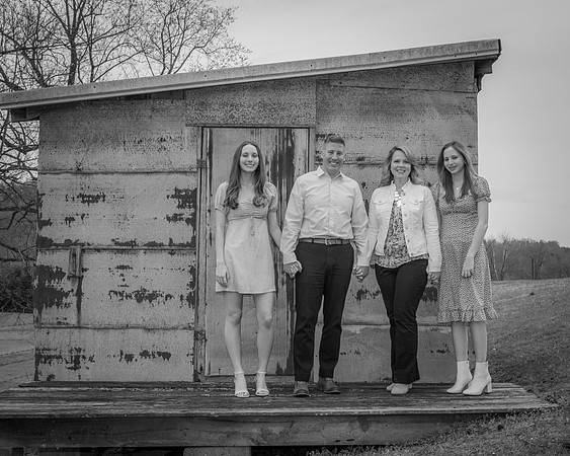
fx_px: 788
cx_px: 343
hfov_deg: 39.6
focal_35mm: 47
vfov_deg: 32.2
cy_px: 227
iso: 140
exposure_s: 1/250
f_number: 9.5
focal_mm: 27
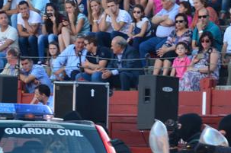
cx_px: 114
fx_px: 2661
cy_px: 185
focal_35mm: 415
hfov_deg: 5.0
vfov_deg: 3.3
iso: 250
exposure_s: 1/40
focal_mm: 105
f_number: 7.1
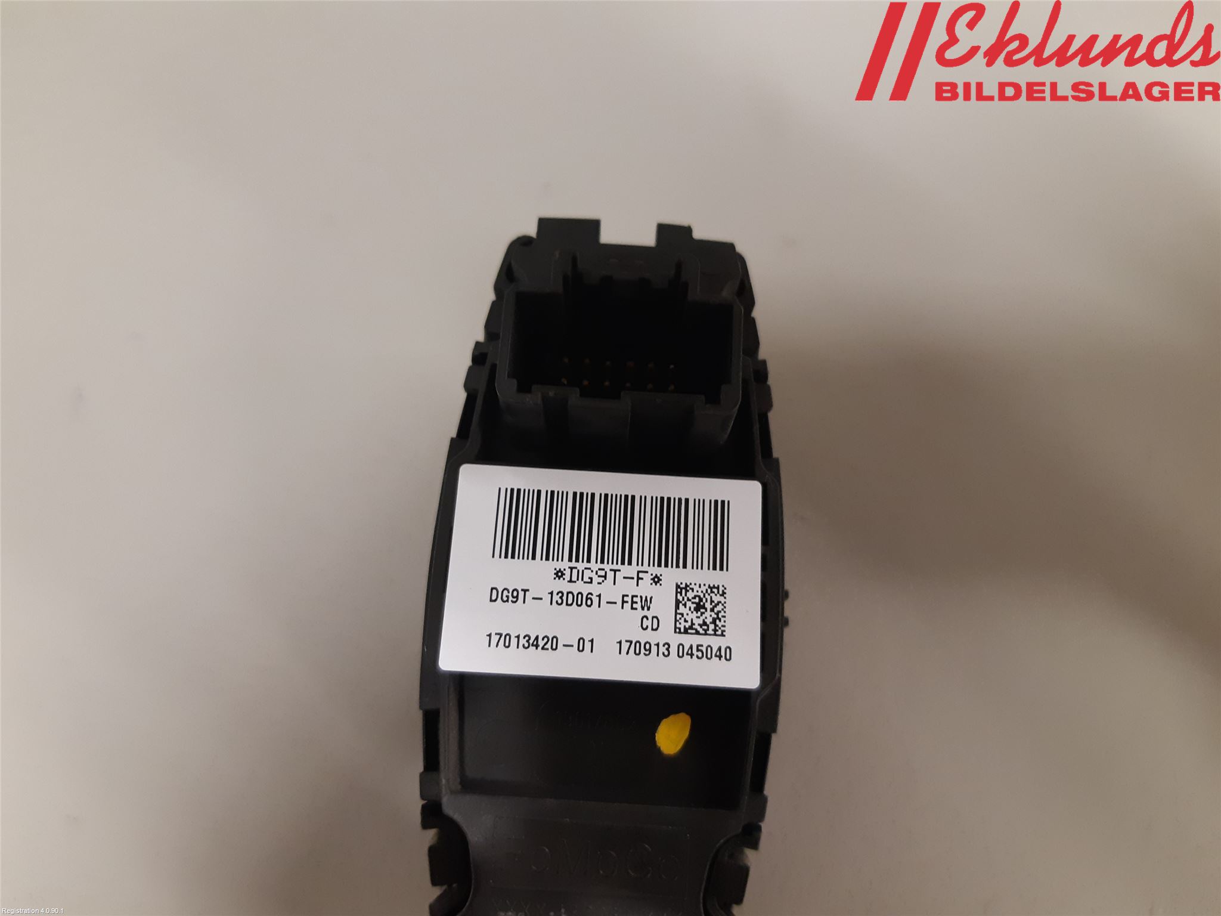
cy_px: 458
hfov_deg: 67.3
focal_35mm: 26
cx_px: 610
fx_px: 917
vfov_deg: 53.1
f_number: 1.7
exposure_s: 1/50
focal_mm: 3.93
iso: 250
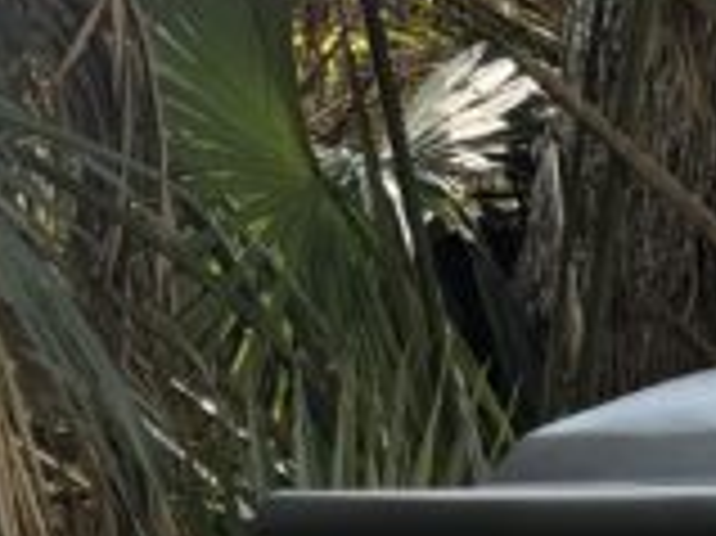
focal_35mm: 155
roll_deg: +0.1
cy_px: 1450
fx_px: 3204
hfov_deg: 11.5
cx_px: 1427
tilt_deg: -15.1
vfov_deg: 8.4
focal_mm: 6.76
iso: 80
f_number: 1.78
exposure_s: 1/279
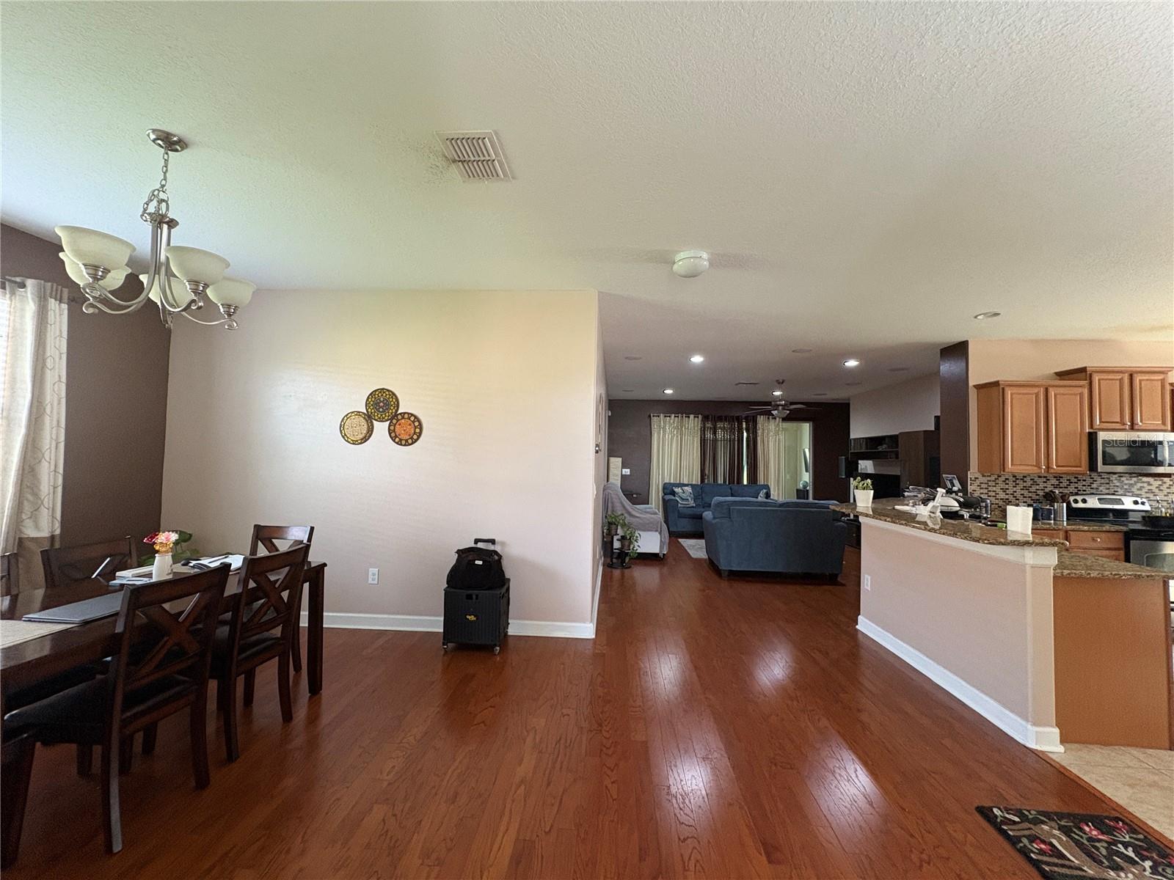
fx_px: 475
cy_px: 440
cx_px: 587
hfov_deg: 102.1
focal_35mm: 14
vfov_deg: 85.7
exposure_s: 1/60
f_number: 2.2
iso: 320
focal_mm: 2.22
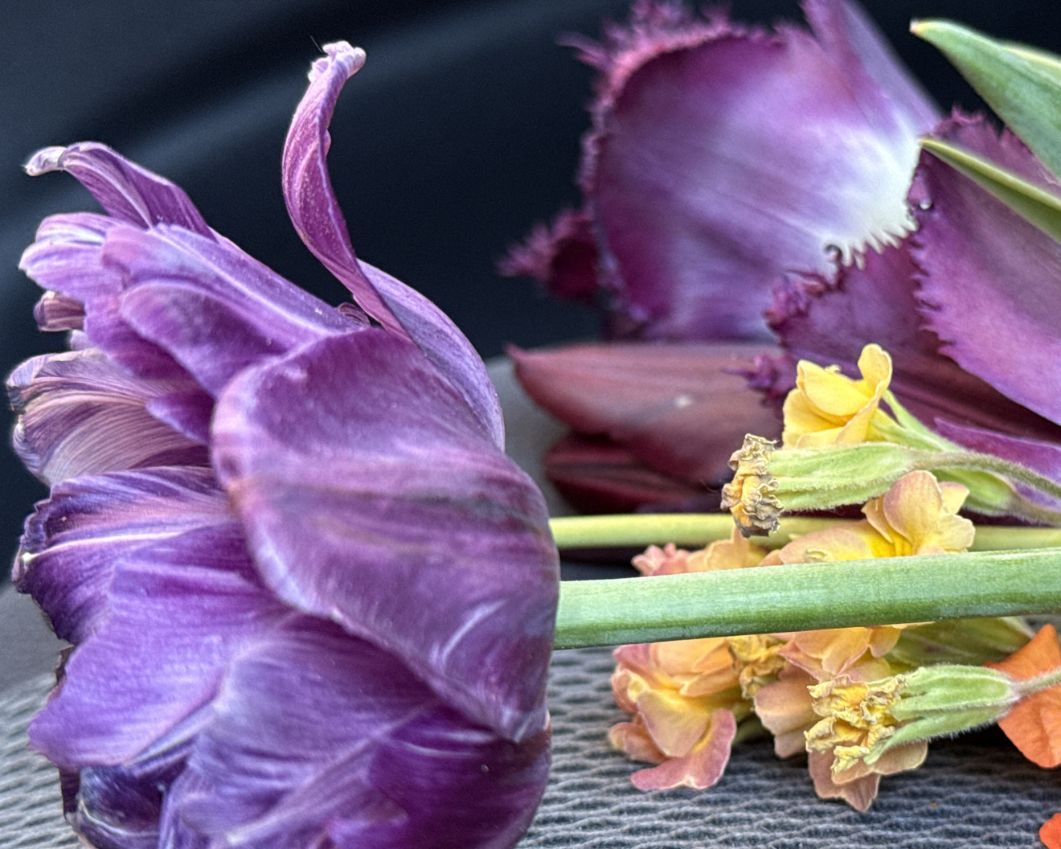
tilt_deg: -11.2
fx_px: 2230
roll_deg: +8.4
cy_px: 470
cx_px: 773
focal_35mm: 71
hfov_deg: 26.5
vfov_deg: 21.5
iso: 200
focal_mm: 6.76
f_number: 1.78
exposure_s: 1/60
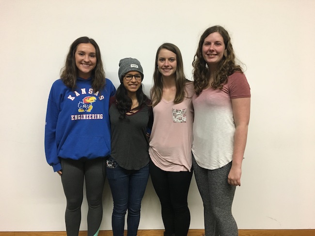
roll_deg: -0.8
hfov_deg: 61.6
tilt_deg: -5.1
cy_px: 118
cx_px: 158
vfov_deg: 48.3
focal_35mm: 29
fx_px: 264
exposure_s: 1/30
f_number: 2.2
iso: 125
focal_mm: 4.15
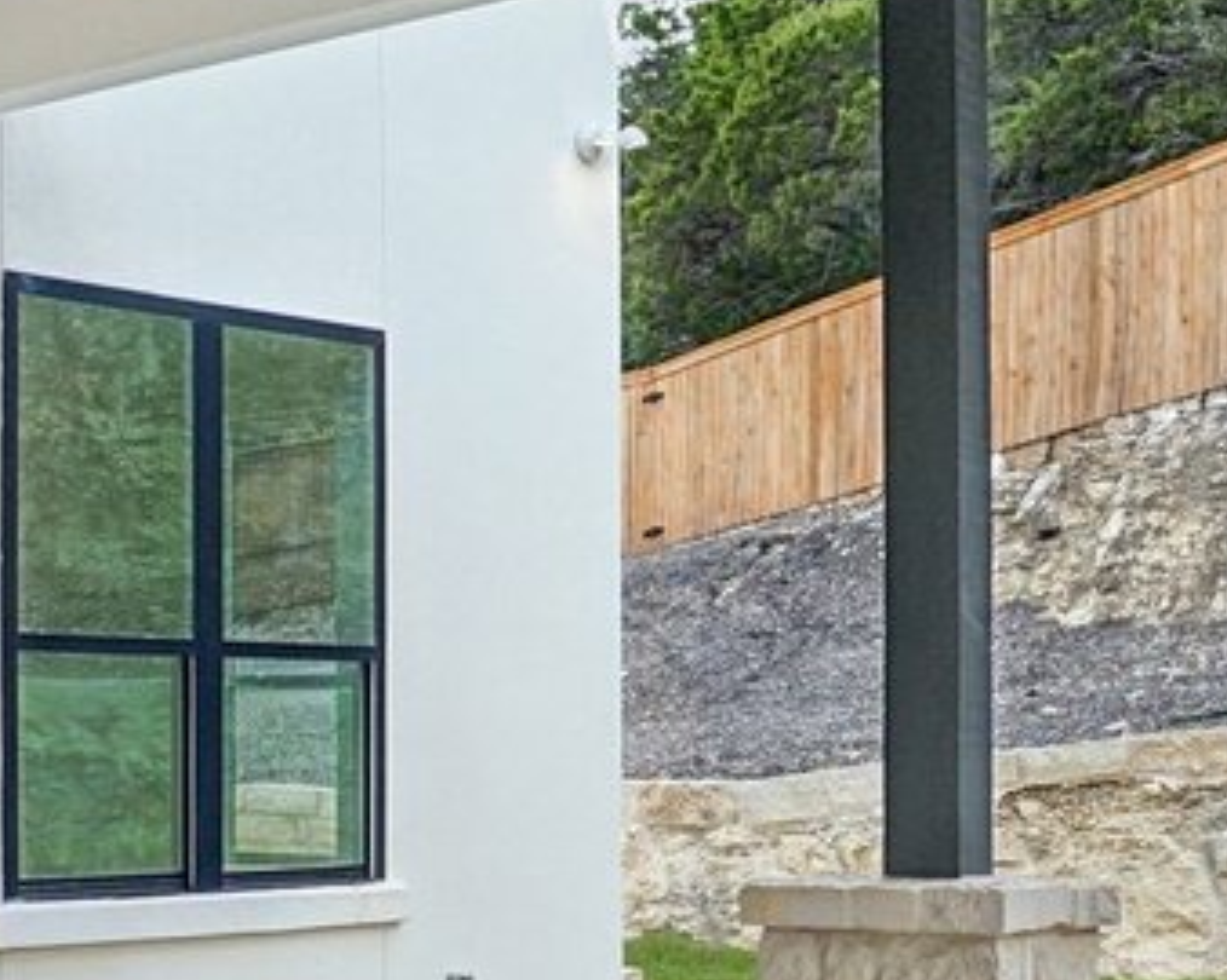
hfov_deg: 23.5
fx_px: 2613
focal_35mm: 72
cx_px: -345
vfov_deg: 21.1
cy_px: 744
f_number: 2.8
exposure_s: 1/250
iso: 200
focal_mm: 16
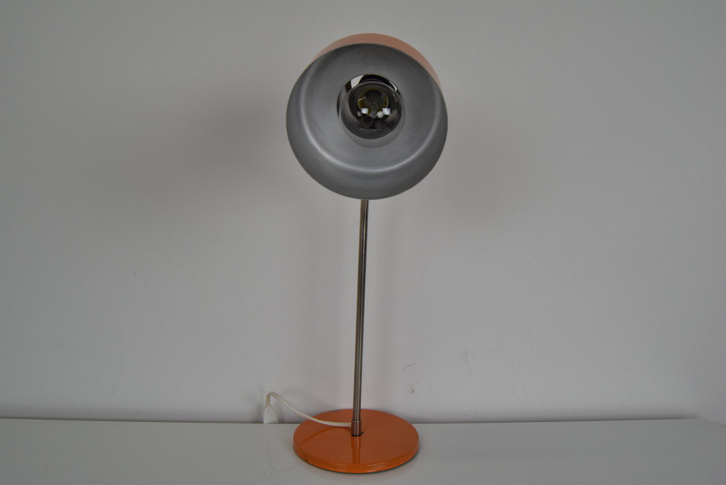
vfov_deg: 45.7
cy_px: 242
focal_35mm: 28
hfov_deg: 64.5
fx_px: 575
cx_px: 363
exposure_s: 1/400
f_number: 10
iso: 1600
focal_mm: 19
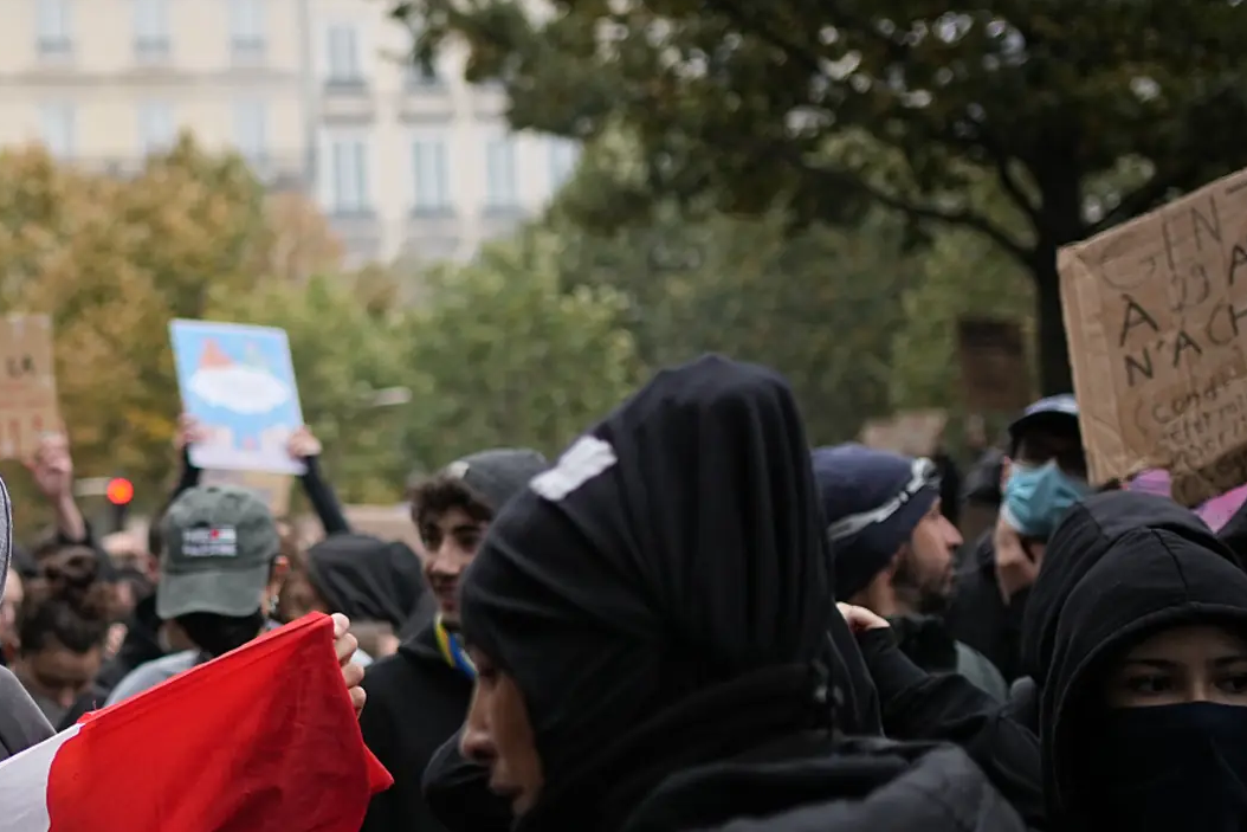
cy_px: 498
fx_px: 2945
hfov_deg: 22.9
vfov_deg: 16.1
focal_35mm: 85
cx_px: -27
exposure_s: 1/2500
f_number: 2
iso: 400
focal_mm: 35
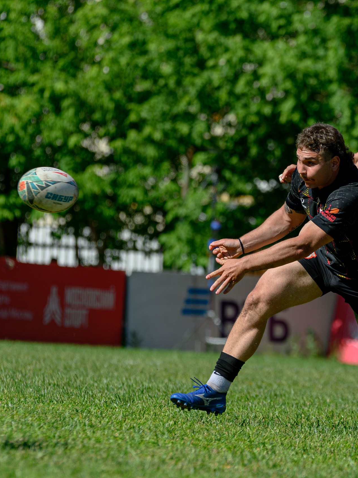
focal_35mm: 478
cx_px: 293
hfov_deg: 3.1
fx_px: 6593
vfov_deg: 4.1
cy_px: 244
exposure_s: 1/4000
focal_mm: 185
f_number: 4
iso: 200
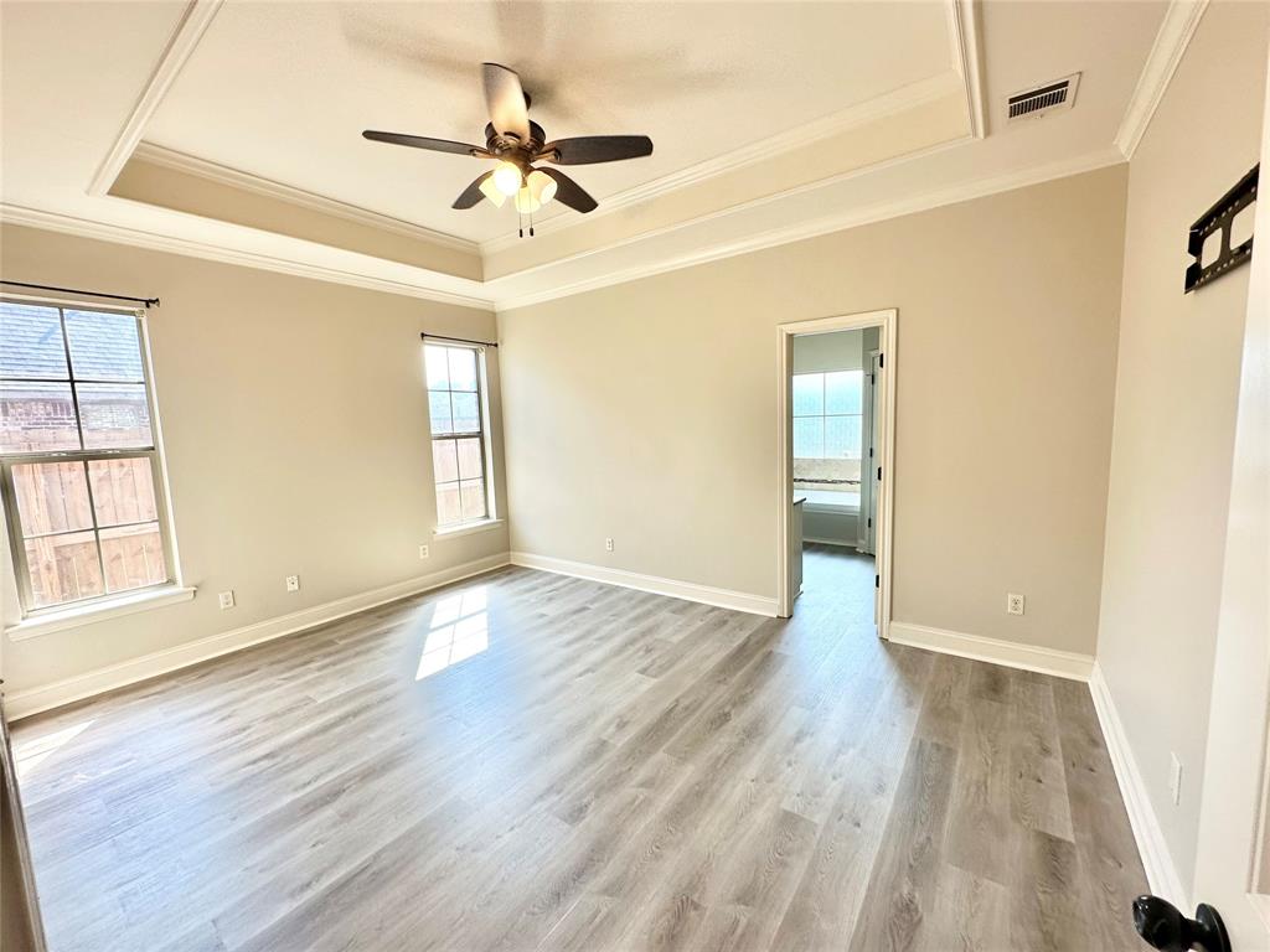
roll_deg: +3.0
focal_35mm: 14
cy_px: 476
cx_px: 635
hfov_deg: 102.1
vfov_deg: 85.7
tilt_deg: -6.5
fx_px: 514
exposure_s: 1/120
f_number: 2.2
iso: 50
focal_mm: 2.22
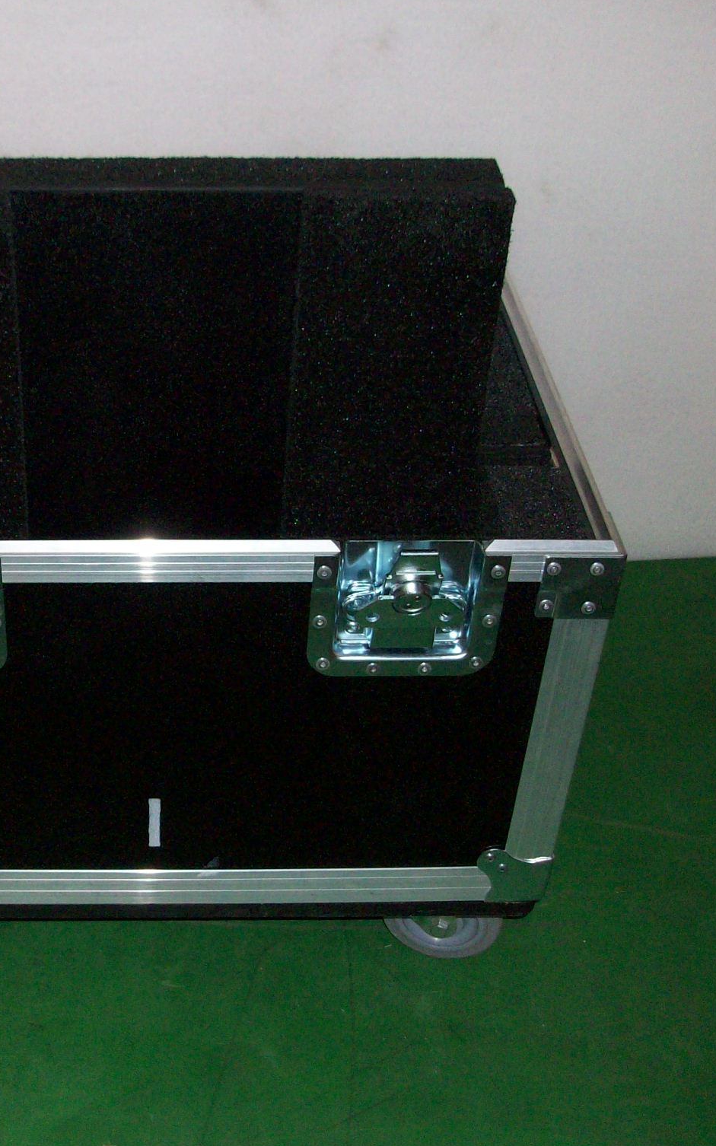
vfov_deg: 41.1
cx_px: 201
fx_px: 1530
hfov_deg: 26.1
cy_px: 582
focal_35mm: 49
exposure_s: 1/60
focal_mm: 5.7
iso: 160
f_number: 2.8
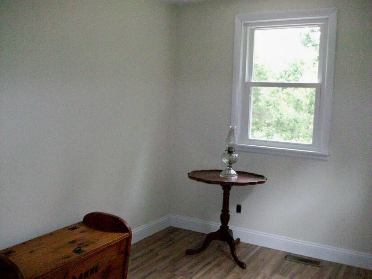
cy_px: 140
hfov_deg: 54.0
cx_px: 186
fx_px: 365
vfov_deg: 41.8
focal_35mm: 34
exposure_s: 1/128
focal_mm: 5.7
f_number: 2.8
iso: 800
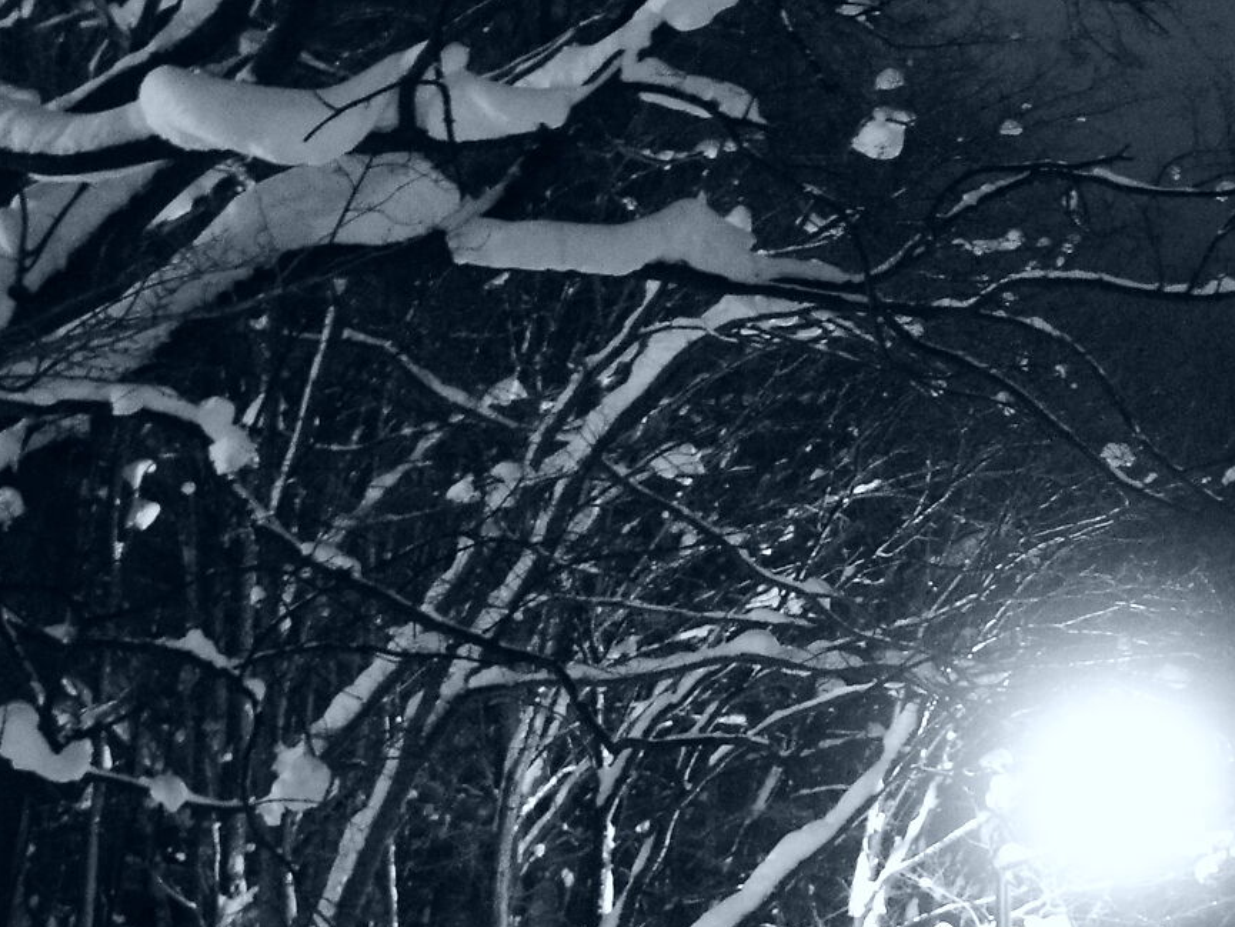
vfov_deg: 12.3
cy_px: 553
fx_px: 4282
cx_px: 1433
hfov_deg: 15.9
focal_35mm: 120
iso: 3200
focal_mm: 30
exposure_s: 1/6
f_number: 5.6
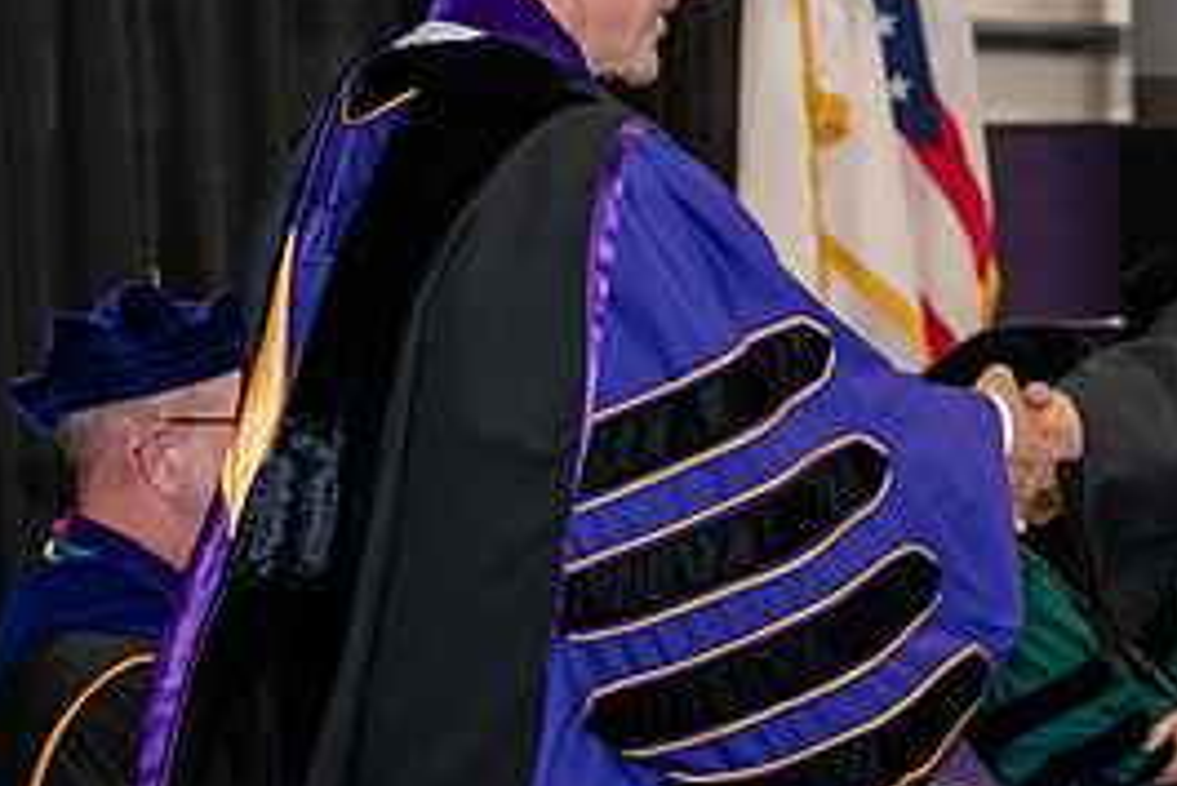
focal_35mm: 153
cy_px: 242
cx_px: 986
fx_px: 5005
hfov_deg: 13.3
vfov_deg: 9.0
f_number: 5
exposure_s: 1/200
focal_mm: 70
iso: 2500
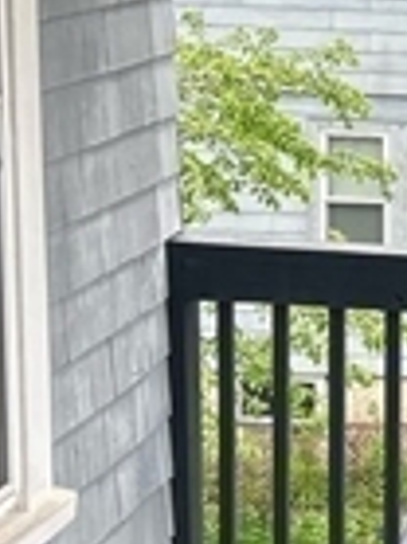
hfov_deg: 9.5
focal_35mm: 144
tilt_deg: -8.8
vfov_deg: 13.7
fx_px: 2261
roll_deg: -2.3
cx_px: 837
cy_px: 204
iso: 50
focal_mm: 5.7
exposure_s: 1/678
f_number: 1.5
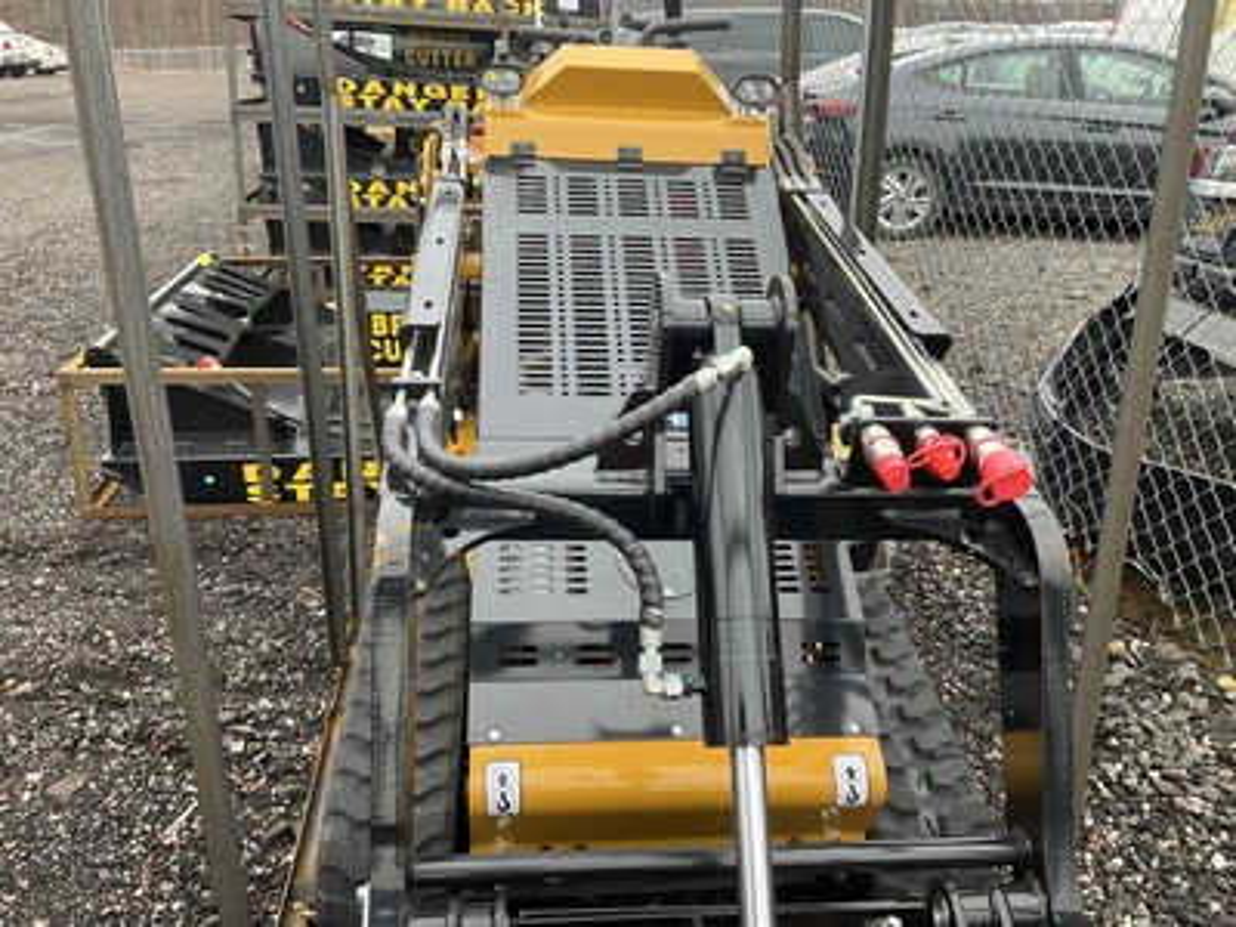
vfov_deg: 48.2
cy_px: 464
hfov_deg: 61.7
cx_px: 618
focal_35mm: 29
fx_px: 1035
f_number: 1.8
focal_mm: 3
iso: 16
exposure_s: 1/122
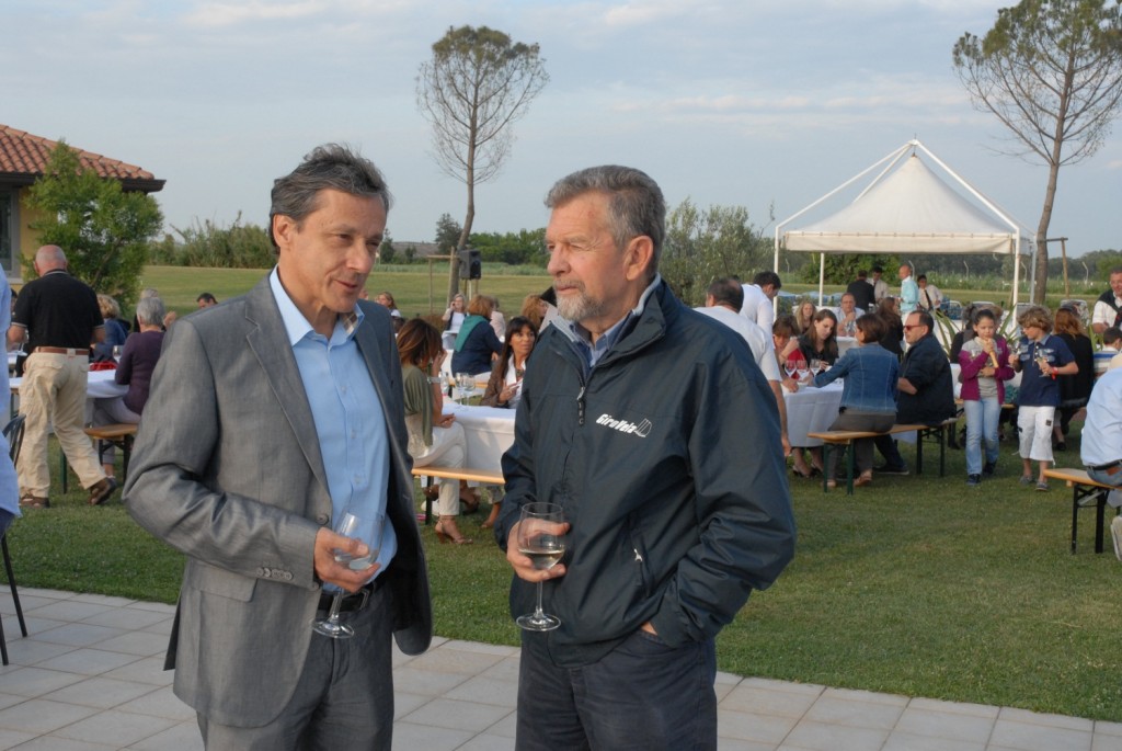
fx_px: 1451
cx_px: 561
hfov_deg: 42.3
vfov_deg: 29.0
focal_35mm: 46
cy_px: 376
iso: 400
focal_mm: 31
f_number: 9
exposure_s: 1/180
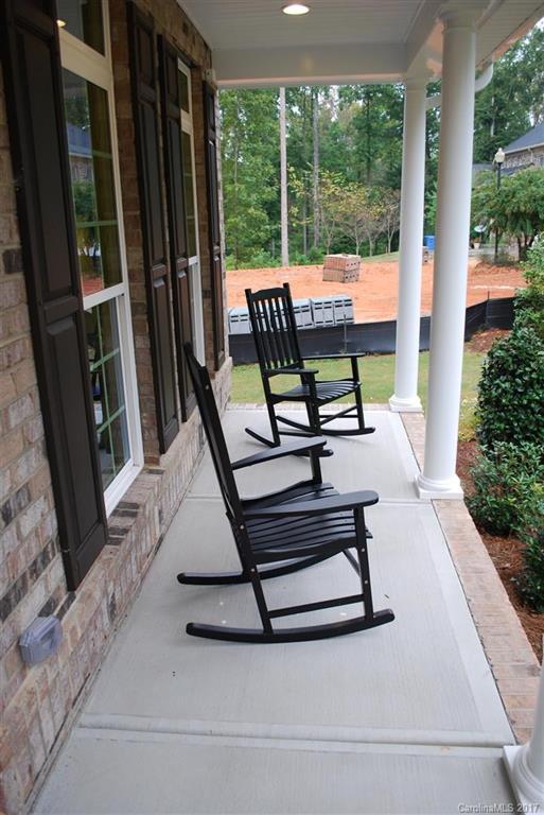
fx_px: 611
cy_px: 408
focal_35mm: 27
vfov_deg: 67.4
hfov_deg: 48.0
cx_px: 272
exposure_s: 1/60
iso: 200
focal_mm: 18
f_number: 4
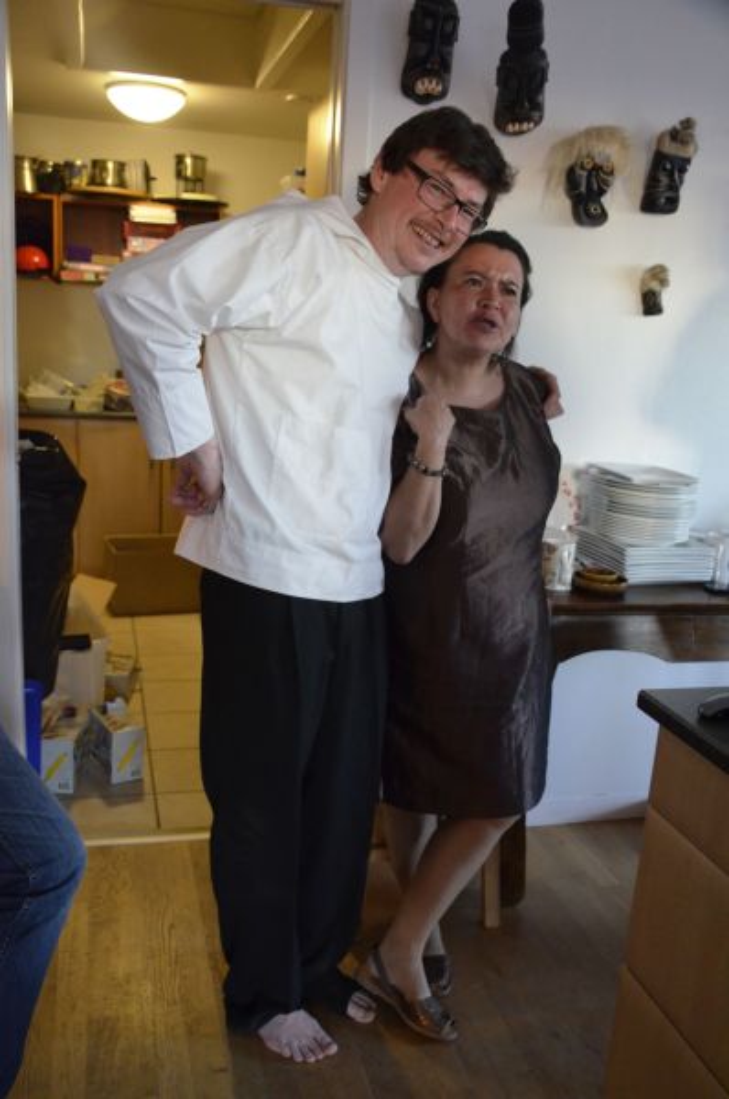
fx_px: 1006
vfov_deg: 57.3
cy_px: 550
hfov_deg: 39.8
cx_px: 364
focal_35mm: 33
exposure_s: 1/60
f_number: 4
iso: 3200
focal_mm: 22
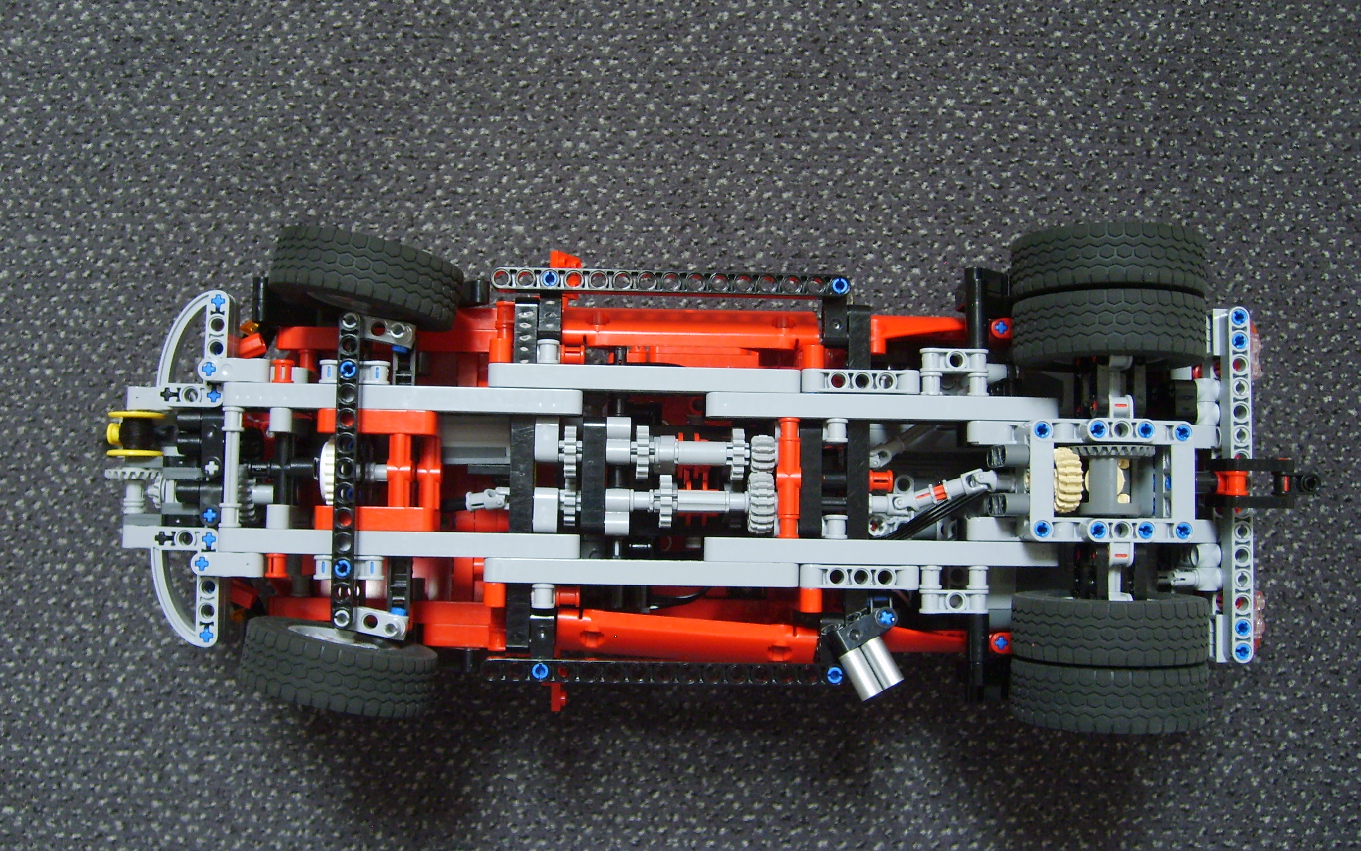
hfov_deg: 51.5
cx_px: 674
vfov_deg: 33.6
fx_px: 1409
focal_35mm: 38
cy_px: 450
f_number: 2.8
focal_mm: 5.8
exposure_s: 1/10
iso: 139
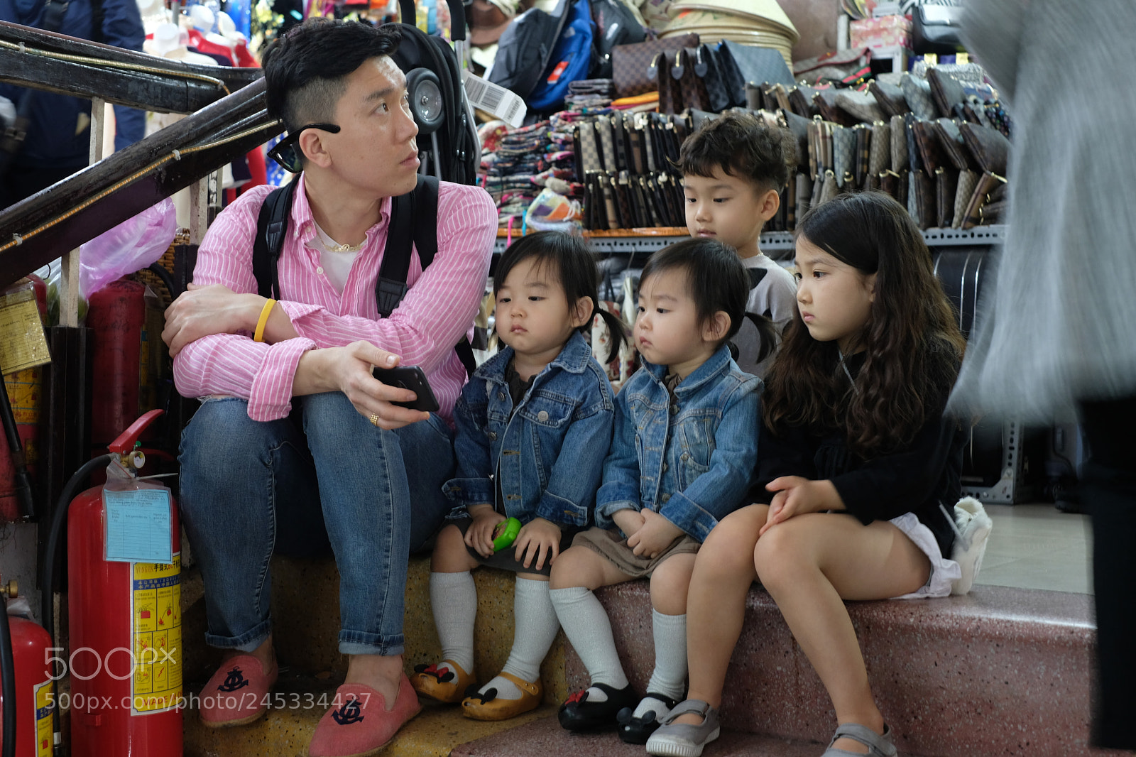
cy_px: 378
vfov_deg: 25.5
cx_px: 568
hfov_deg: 37.5
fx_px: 1672
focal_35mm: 53
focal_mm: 35
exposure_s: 1/10
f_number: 4
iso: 800
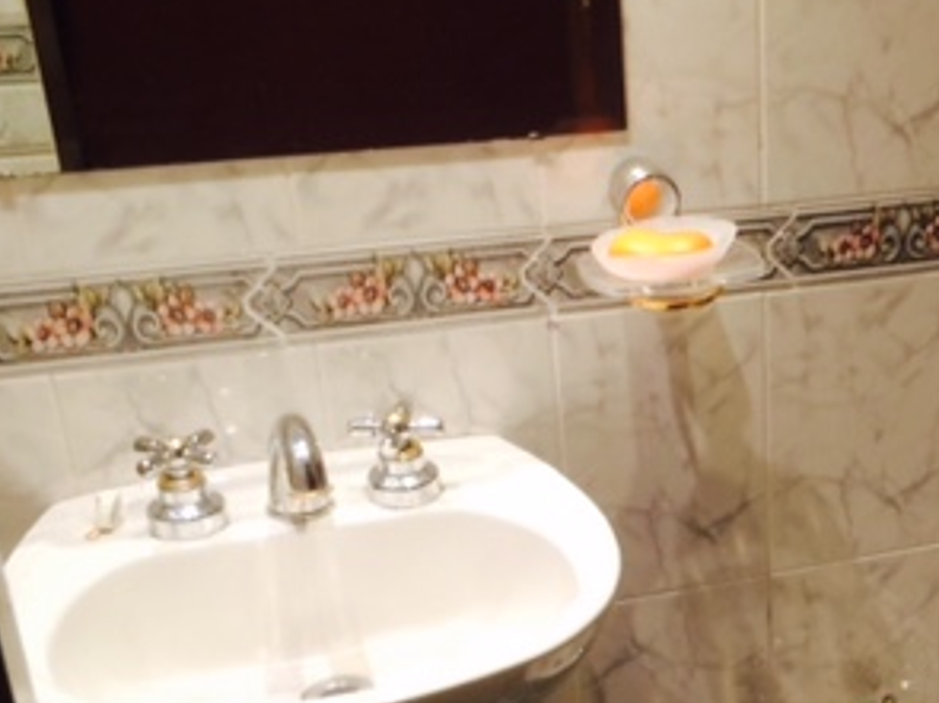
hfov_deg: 29.1
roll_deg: -0.8
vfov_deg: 22.9
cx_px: 904
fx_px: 1708
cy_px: 566
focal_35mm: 63
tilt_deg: -28.2
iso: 80
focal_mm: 4.15
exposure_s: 1/30
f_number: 2.2
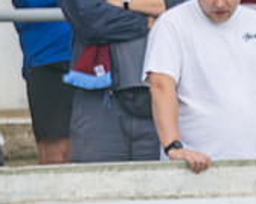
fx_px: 17277
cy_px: 246
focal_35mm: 2283
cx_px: -295
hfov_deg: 0.8
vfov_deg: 0.7
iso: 500
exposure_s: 1/1250
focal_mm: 250
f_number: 2.8
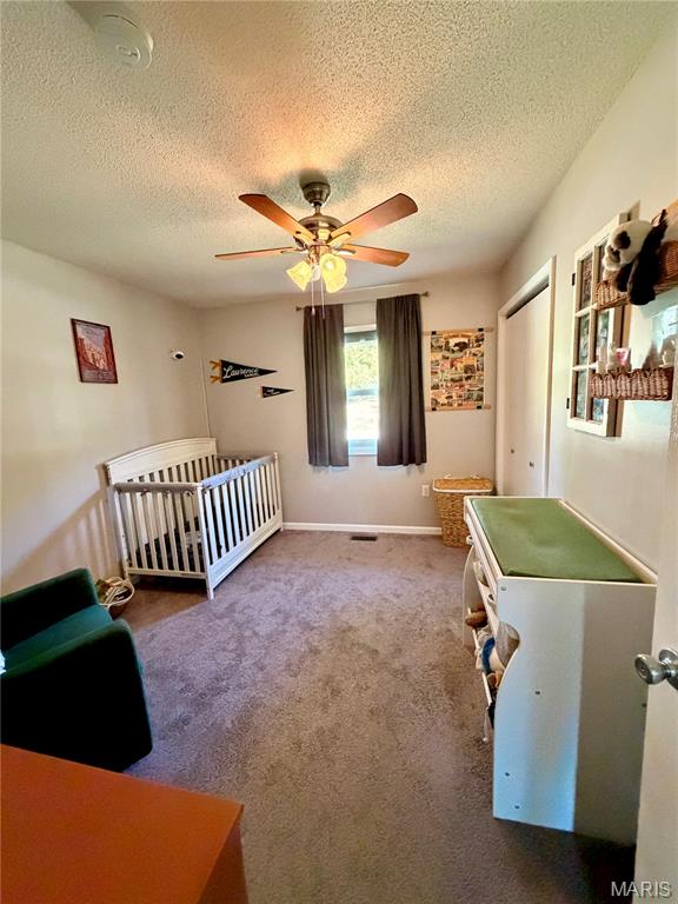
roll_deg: +3.3
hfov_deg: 85.7
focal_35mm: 14
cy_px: 452
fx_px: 366
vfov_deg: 102.1
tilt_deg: -7.6
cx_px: 339
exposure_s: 1/60
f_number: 2.2
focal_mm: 2.22
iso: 1000
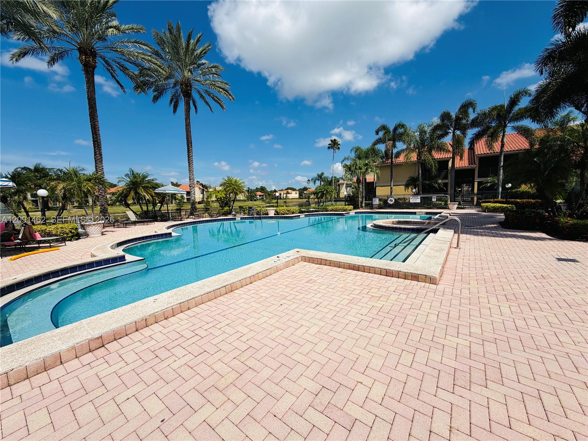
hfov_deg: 102.1
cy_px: 220
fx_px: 238
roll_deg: +1.4
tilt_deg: -4.2
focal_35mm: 14
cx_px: 294
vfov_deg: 85.7
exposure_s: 1/1745
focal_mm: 2.22
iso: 20
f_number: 2.2
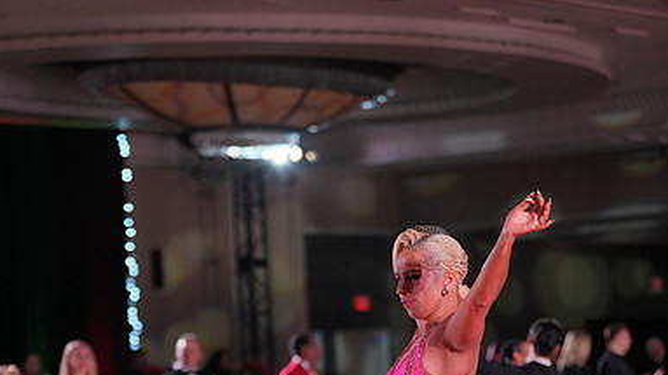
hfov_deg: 14.0
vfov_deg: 7.8
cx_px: 334
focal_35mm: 154
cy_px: 488
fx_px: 2726
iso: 1600
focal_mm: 97
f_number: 2.8
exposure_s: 1/800
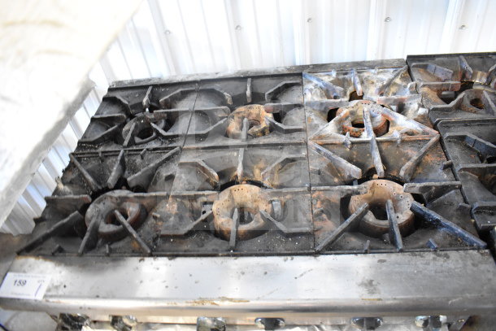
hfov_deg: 67.4
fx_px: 372
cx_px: 248
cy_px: 166
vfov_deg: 48.0
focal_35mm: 27
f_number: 3.5
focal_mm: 18
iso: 5000
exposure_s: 1/30
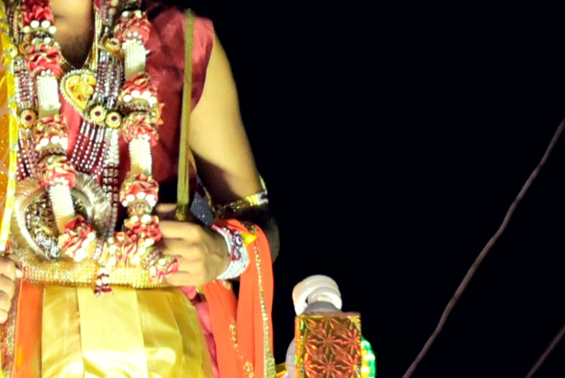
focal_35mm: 283
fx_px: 4444
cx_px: -333
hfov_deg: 7.1
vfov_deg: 4.9
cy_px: 314
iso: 1800
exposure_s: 1/60
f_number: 4.5
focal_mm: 52
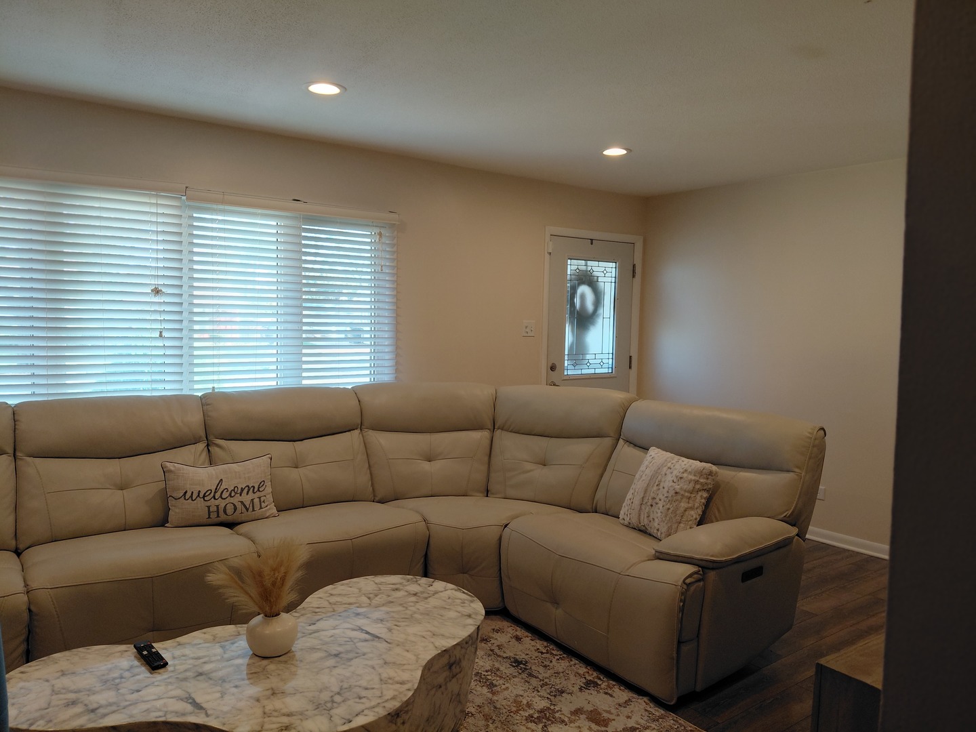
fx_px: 705
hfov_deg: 69.4
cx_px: 488
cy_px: 366
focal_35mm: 25
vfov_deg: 54.9
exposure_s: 1/60
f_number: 1.8
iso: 64
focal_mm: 4.69
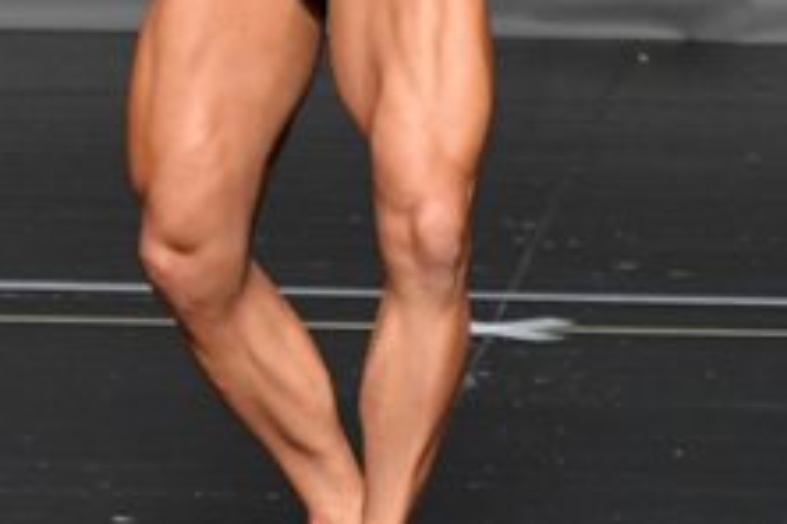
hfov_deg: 1.7
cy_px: -67
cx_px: 349
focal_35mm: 1204
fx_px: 26319
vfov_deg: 1.1
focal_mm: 230
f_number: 5.6
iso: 2500
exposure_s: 1/400
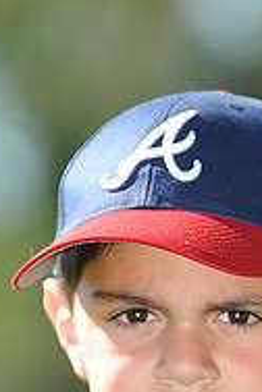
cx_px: 154
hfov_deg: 2.2
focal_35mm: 613
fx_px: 6691
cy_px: 463
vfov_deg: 3.4
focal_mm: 200
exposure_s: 1/640
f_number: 4
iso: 200
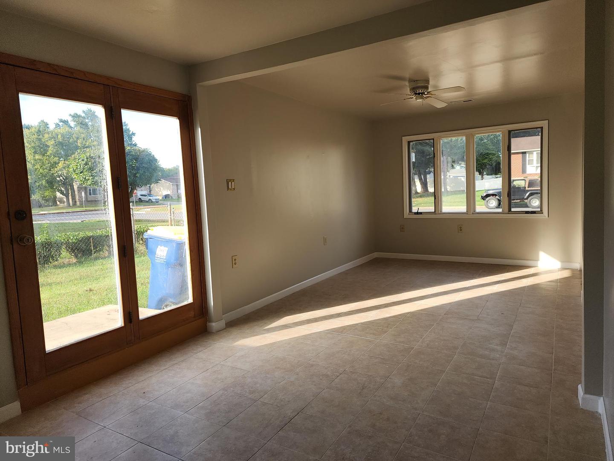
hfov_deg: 73.9
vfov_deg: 58.9
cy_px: 230
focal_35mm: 23
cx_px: 307
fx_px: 408
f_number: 1.8
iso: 16
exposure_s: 1/120
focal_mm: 6.4
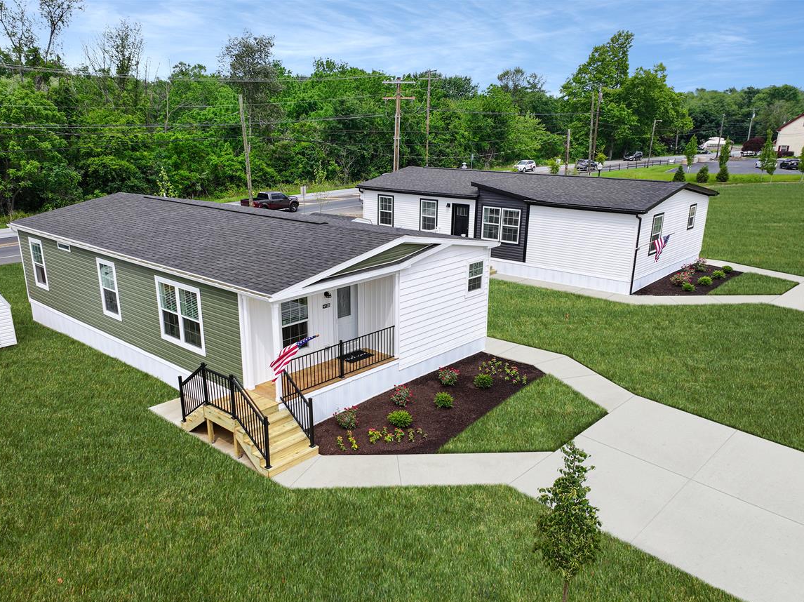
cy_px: 350
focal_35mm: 28
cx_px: 358
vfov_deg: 49.5
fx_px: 650
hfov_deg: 63.3
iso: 100
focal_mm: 12.29
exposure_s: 1/1250
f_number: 2.8
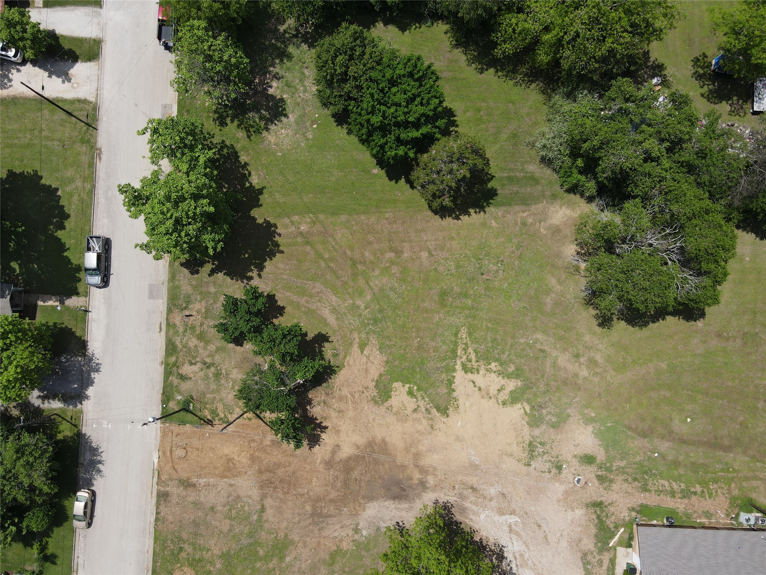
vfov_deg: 56.8
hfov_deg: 71.6
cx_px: 383
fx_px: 531
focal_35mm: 24
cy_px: 288
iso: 100
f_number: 2.8
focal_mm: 4.5
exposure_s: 1/725
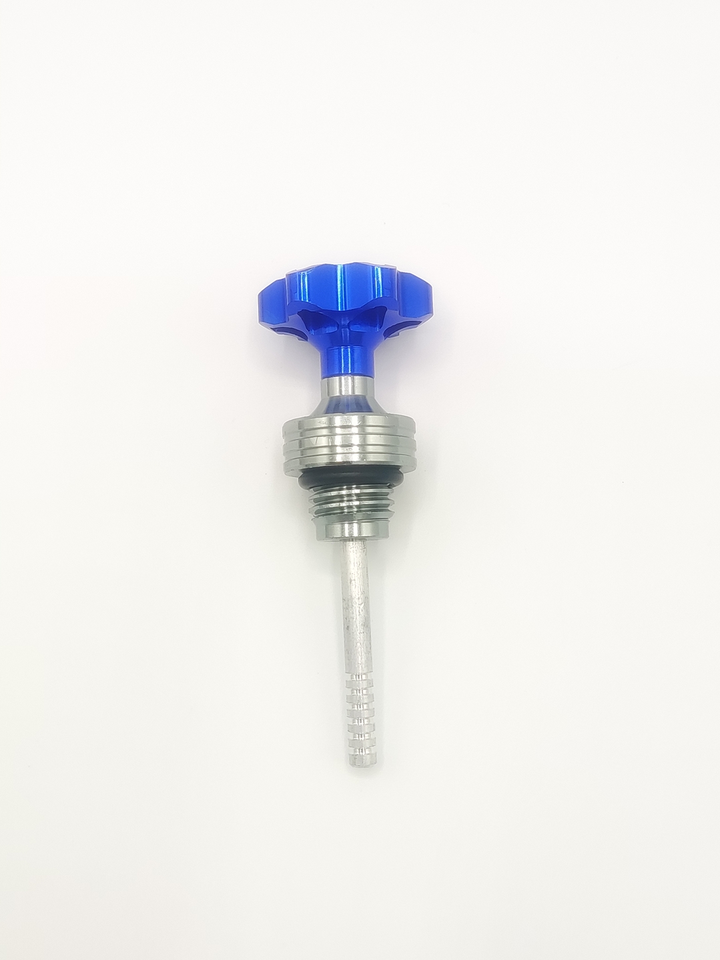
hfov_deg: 54.9
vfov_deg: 69.4
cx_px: 360
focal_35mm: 25
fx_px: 693
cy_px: 480
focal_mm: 4.71
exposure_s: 1/640
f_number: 1.79
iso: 125
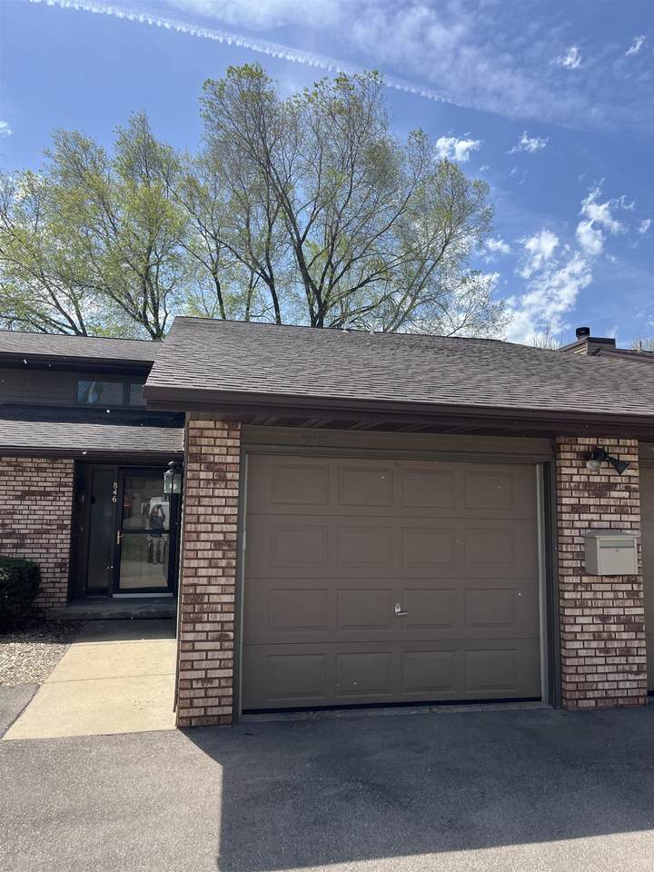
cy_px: 436
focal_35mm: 26
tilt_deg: +6.6
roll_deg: +0.1
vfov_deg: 67.3
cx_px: 327
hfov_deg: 53.1
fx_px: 655
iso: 50
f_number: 1.6
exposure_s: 1/2632
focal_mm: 5.1
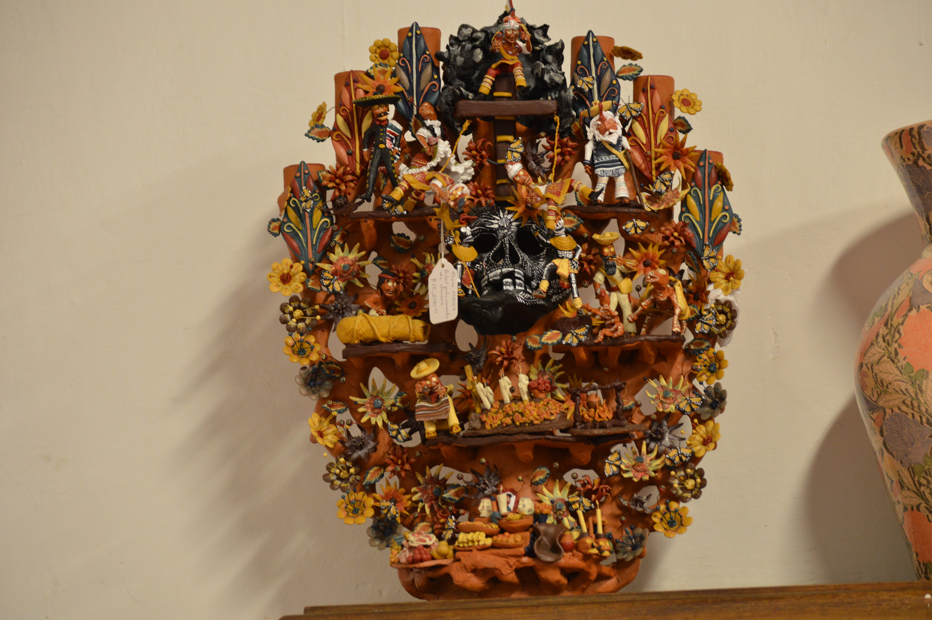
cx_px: 466
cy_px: 310
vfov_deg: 11.1
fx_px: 3182
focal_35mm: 123
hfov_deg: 16.7
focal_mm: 82
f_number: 5
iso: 800
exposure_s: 1/30
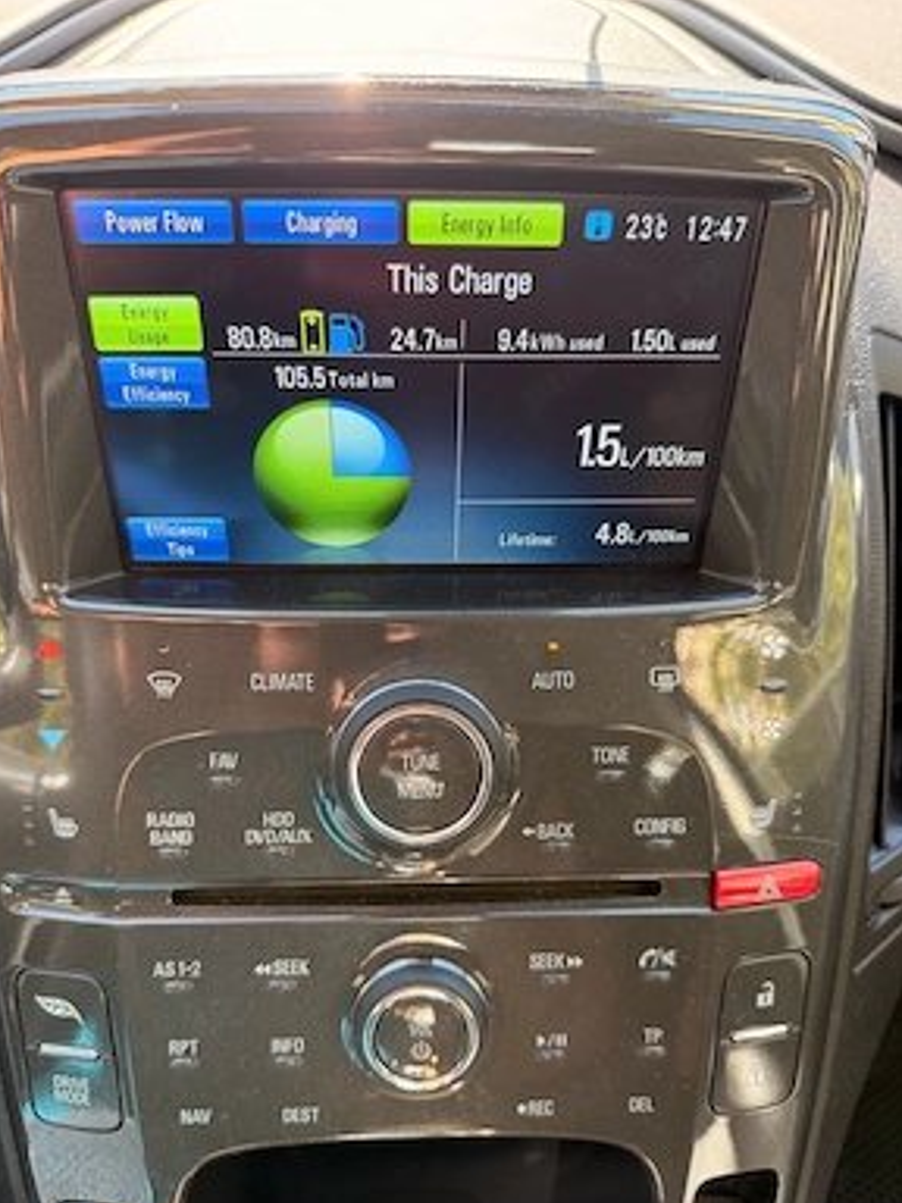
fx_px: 869
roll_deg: -2.1
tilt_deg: -39.6
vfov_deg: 69.4
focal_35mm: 25
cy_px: 617
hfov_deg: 54.9
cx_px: 438
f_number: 1.78
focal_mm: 6.76
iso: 160
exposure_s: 1/124
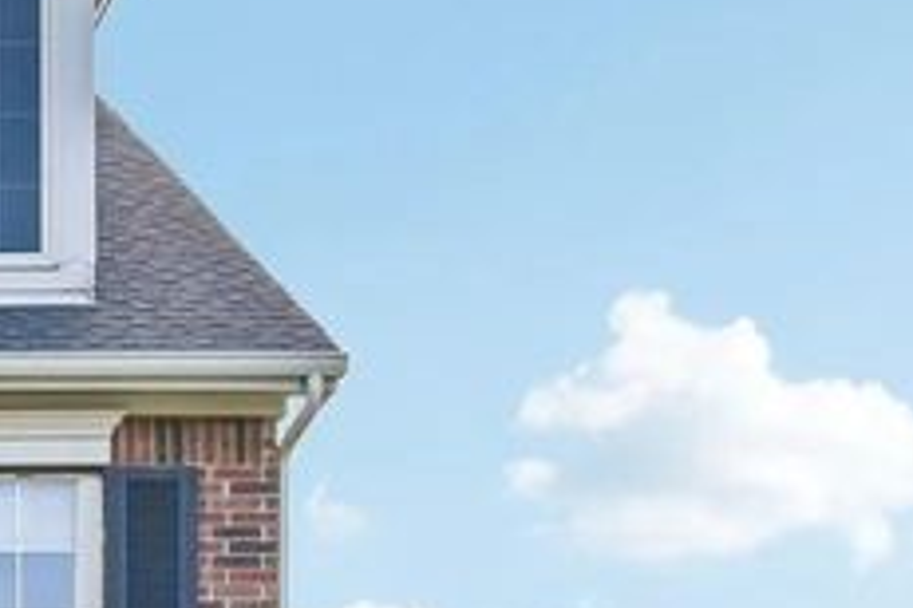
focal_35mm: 133
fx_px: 3373
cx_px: -794
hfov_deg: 13.6
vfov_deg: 10.0
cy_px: 906
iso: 400
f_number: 8
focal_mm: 30
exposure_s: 1/500
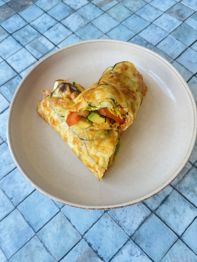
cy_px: 131
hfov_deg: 56.8
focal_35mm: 24
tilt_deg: -68.3
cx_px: 98
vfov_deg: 71.6
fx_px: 182
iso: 80
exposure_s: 1/121
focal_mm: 6.76
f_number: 1.78
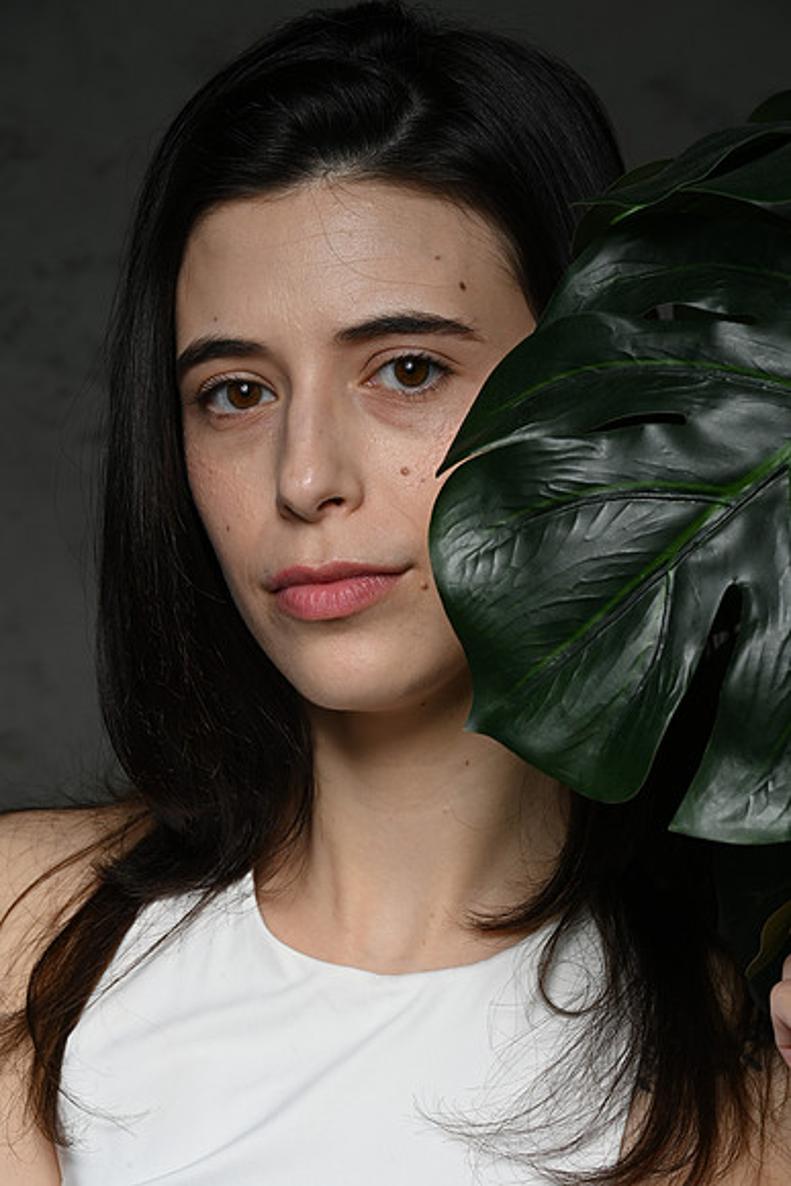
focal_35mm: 120
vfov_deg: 17.1
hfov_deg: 11.4
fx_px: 3952
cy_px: 593
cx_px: 396
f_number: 14
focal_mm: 120
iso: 160
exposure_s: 1/200
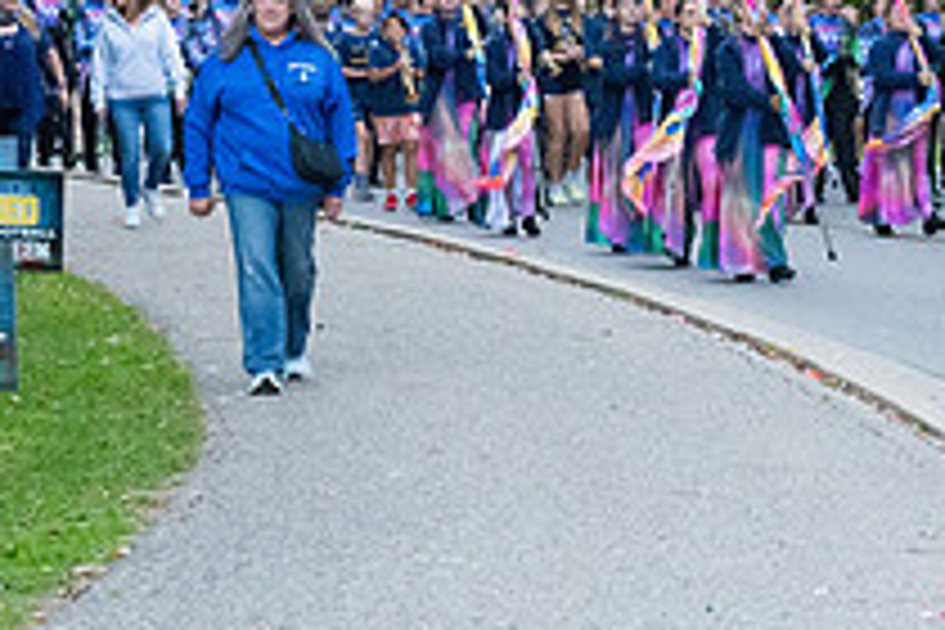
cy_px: 115
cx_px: 891
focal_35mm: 207
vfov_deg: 6.6
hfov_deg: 9.9
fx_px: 5433
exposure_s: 1/500
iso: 4000
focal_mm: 75
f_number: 6.3
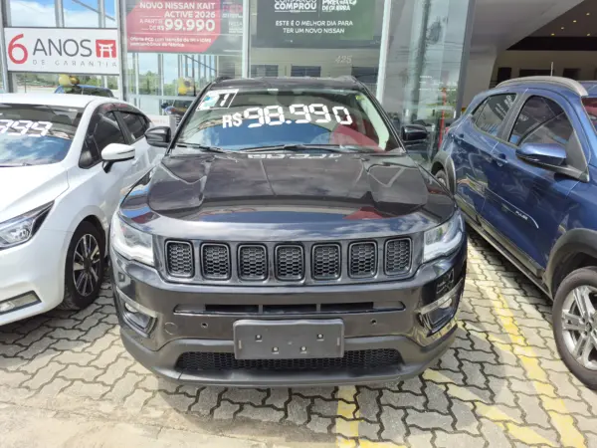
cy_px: 224
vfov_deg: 58.9
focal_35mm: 23
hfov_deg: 73.9
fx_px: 397
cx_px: 298
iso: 25
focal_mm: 5.4
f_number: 1.8
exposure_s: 1/1044
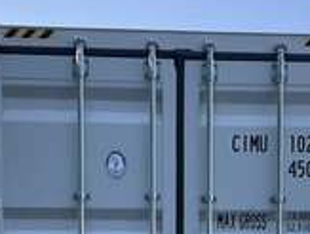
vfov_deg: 19.8
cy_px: 261
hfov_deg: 27.3
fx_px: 637
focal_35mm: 71
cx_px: 186
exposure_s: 1/295
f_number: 1.8
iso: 25
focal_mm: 3
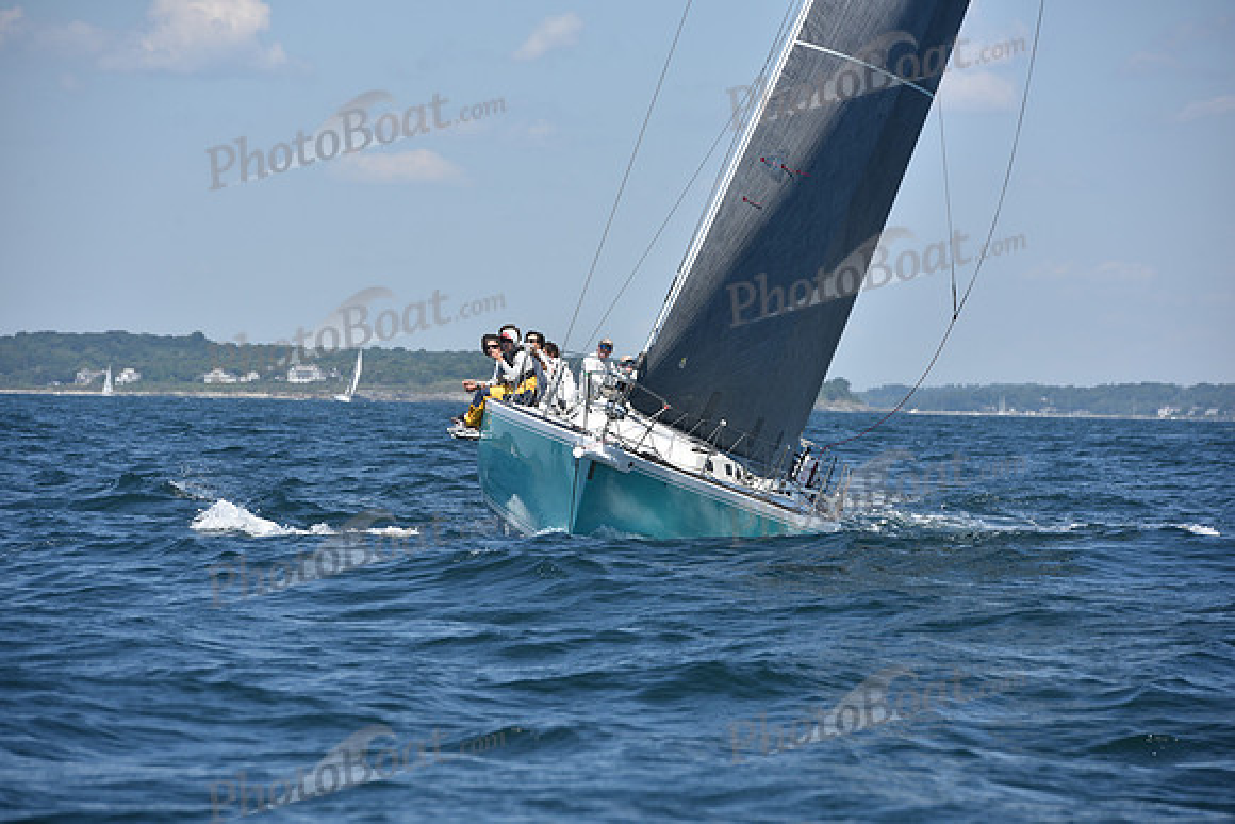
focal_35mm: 200
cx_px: 618
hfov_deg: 10.3
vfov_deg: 6.9
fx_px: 6862
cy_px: 412
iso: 200
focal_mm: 200
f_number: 8
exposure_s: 1/1000
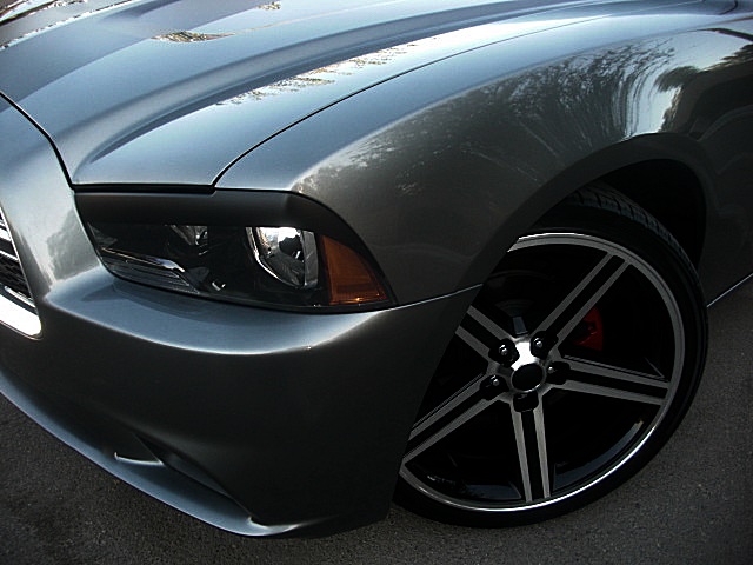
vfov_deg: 39.7
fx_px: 783
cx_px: 376
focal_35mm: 36
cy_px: 282
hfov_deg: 51.4
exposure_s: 1/100
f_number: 2.8
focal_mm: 6.3
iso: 100
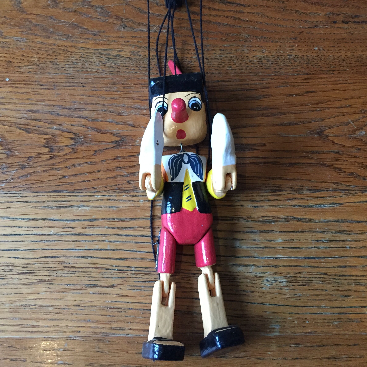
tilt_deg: -71.4
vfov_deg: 47.0
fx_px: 420
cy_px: 152
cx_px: 181
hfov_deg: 47.2
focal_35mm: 35
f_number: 2.2
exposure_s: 1/33
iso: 320
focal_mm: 4.15
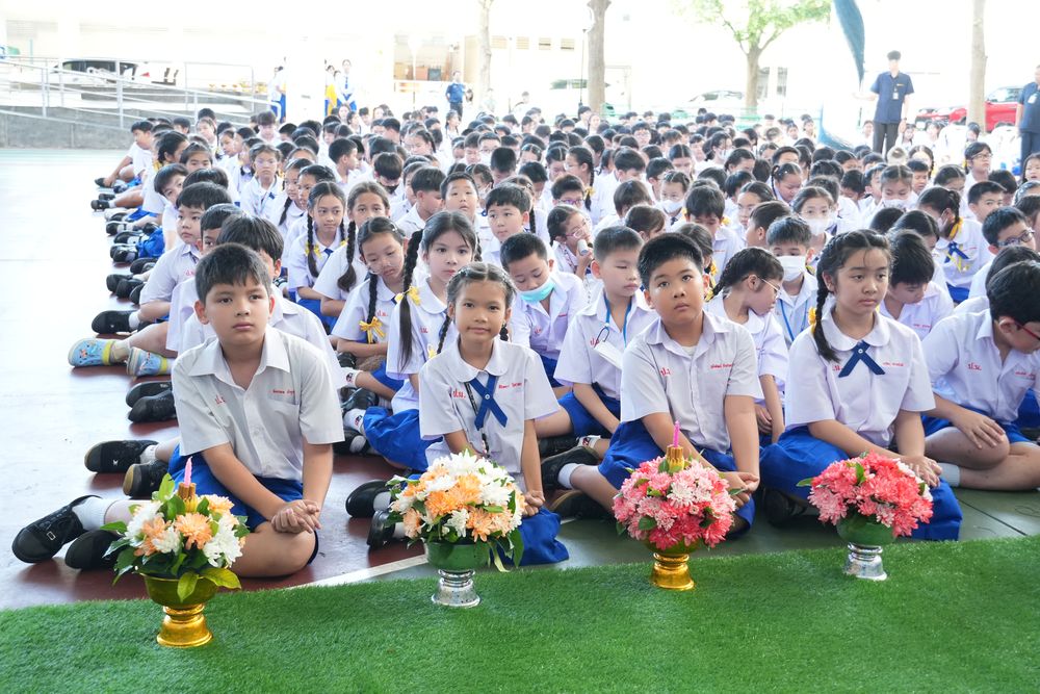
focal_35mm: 46
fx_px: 1343
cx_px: 520
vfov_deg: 29.0
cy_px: 347
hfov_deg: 42.3
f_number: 4.5
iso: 1250
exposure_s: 1/125
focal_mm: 31
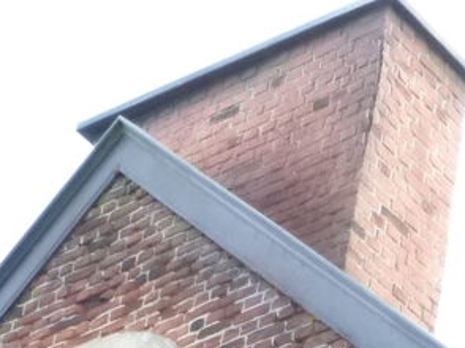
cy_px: 622
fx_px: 2778
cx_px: 720
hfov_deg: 9.3
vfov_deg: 7.0
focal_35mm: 207
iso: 250
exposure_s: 1/80
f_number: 4.5
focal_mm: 6.8
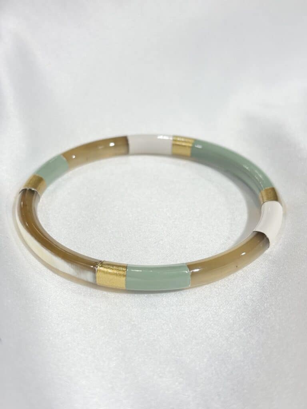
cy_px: 204
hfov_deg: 28.0
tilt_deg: -37.1
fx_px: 615
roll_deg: +4.6
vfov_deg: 36.8
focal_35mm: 52
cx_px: 154
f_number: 1.6
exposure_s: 1/321
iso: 32
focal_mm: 5.96
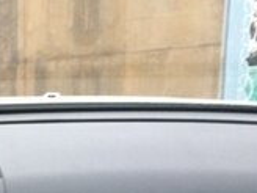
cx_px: -223
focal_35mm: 117
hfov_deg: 14.5
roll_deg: +6.2
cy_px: 275
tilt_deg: -18.5
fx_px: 869
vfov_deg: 12.2
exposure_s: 1/33
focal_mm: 4.15
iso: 100
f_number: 2.2
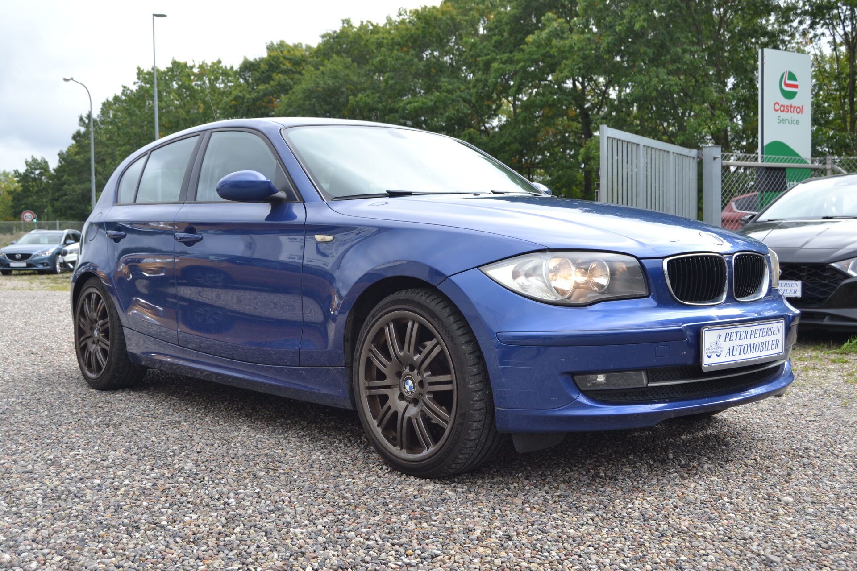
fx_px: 928
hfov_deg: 49.6
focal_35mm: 39
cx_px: 428
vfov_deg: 34.2
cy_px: 286
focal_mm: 26
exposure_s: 1/125
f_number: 5.6
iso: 100
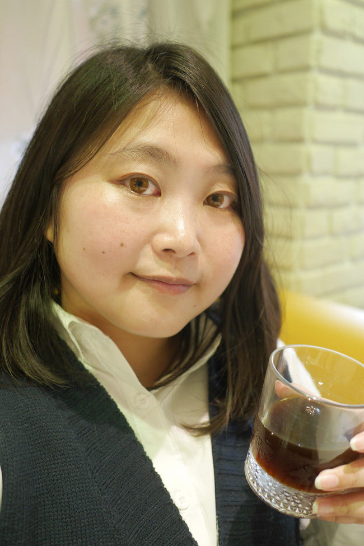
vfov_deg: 58.7
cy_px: 277
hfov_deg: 41.1
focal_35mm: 32
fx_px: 485
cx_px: 186
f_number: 1.7
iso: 640
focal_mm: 15
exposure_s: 1/60
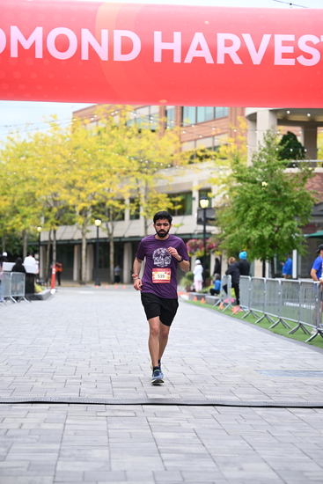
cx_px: 162
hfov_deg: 16.3
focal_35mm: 84
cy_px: 242
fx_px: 1130
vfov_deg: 24.2
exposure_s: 1/2000
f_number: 2.8
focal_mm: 84
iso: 640
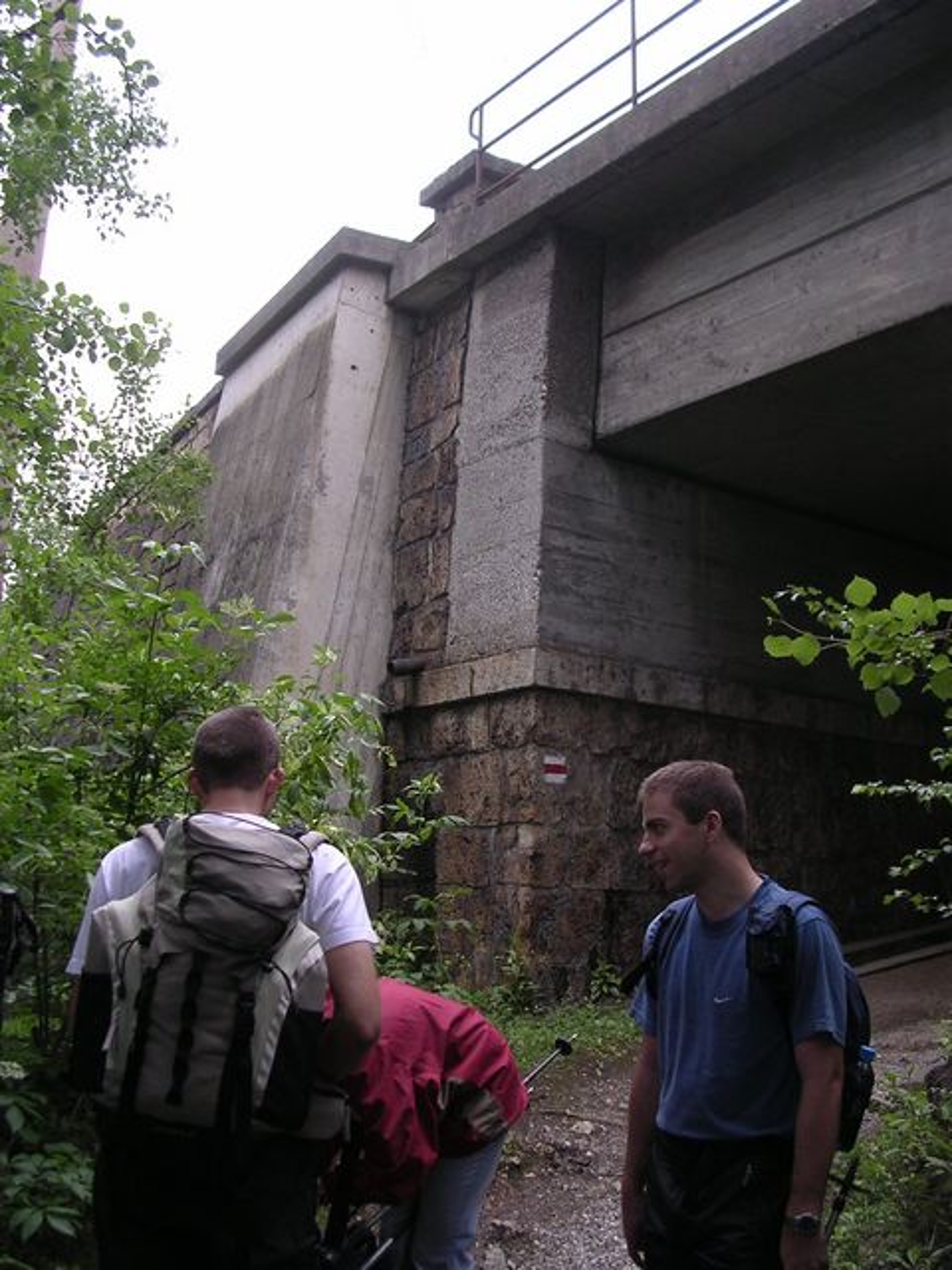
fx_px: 1393
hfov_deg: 37.7
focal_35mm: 38
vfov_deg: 49.0
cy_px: 635
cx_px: 476
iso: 100
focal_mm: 5.8
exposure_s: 1/160
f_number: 2.8
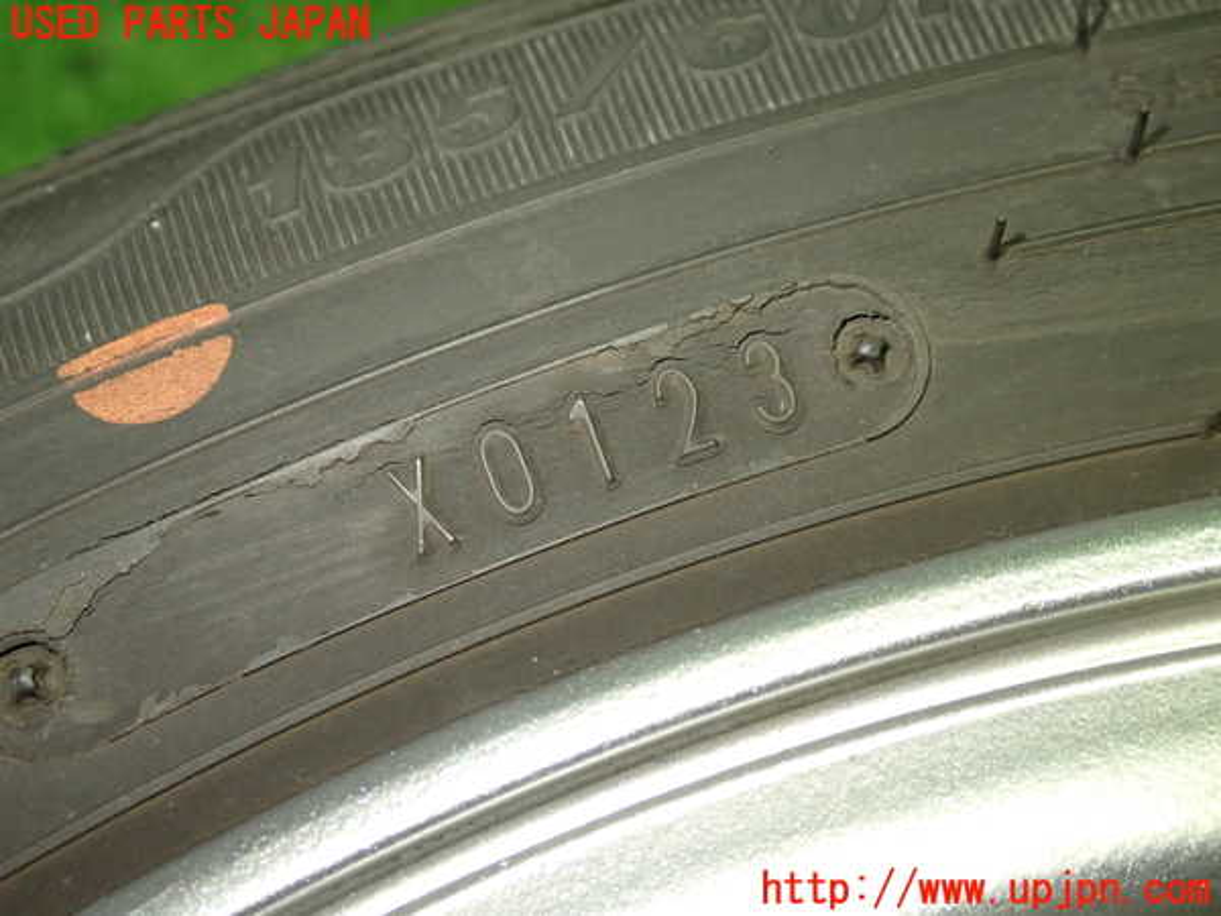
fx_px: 1340
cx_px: 610
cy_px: 458
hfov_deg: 49.0
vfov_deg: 37.7
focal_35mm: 38
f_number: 2.7
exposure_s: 1/40
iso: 250
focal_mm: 6.83
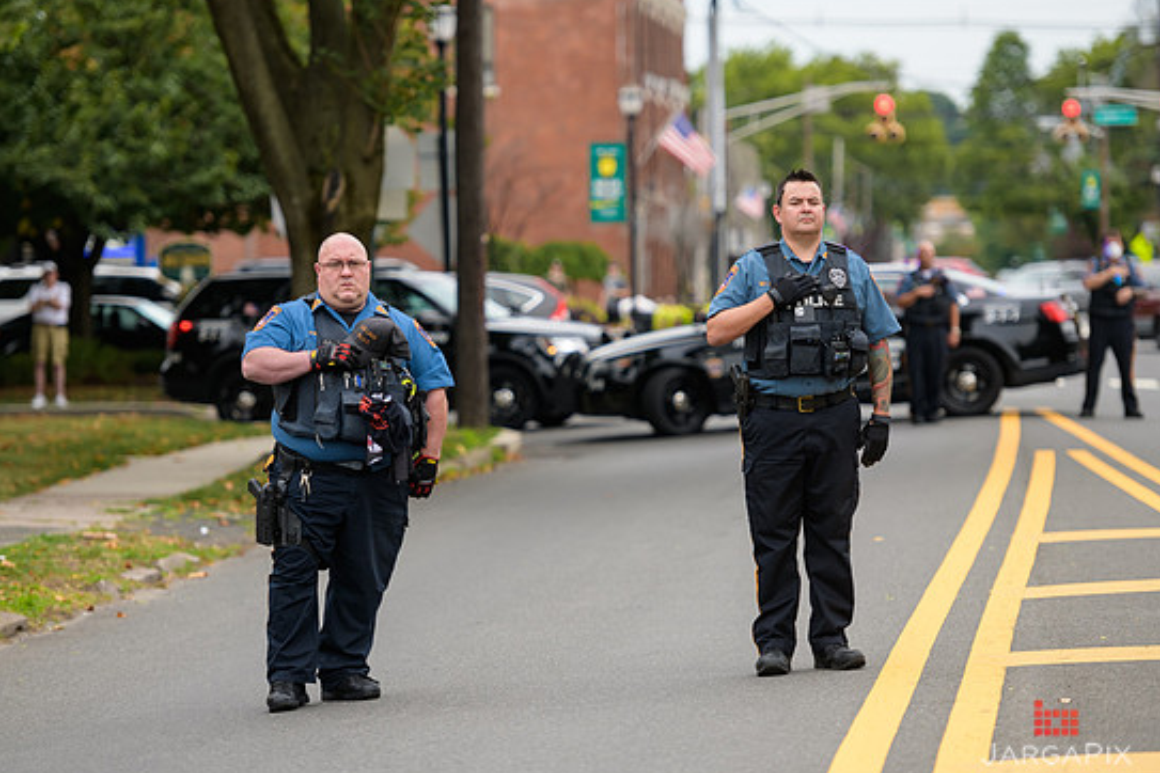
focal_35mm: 171
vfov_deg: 8.0
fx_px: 5510
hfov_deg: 12.0
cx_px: 566
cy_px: 398
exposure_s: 1/200
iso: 200
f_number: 3.2
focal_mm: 160
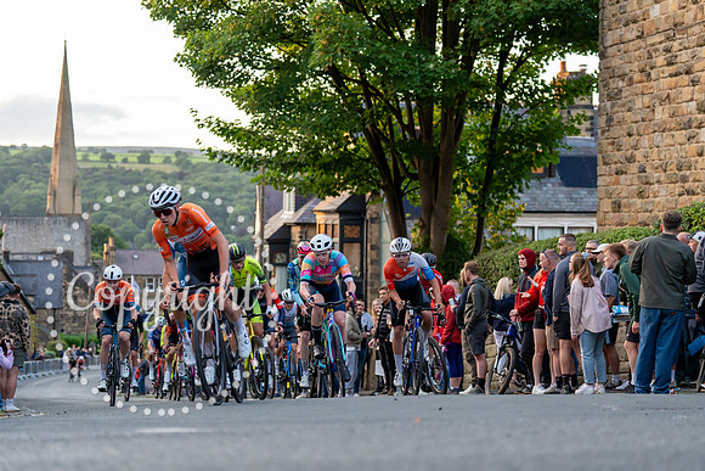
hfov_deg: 27.3
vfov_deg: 18.4
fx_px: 1449
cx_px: 352
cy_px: 236
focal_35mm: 74
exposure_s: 1/1000
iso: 2000
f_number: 2.8
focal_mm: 74
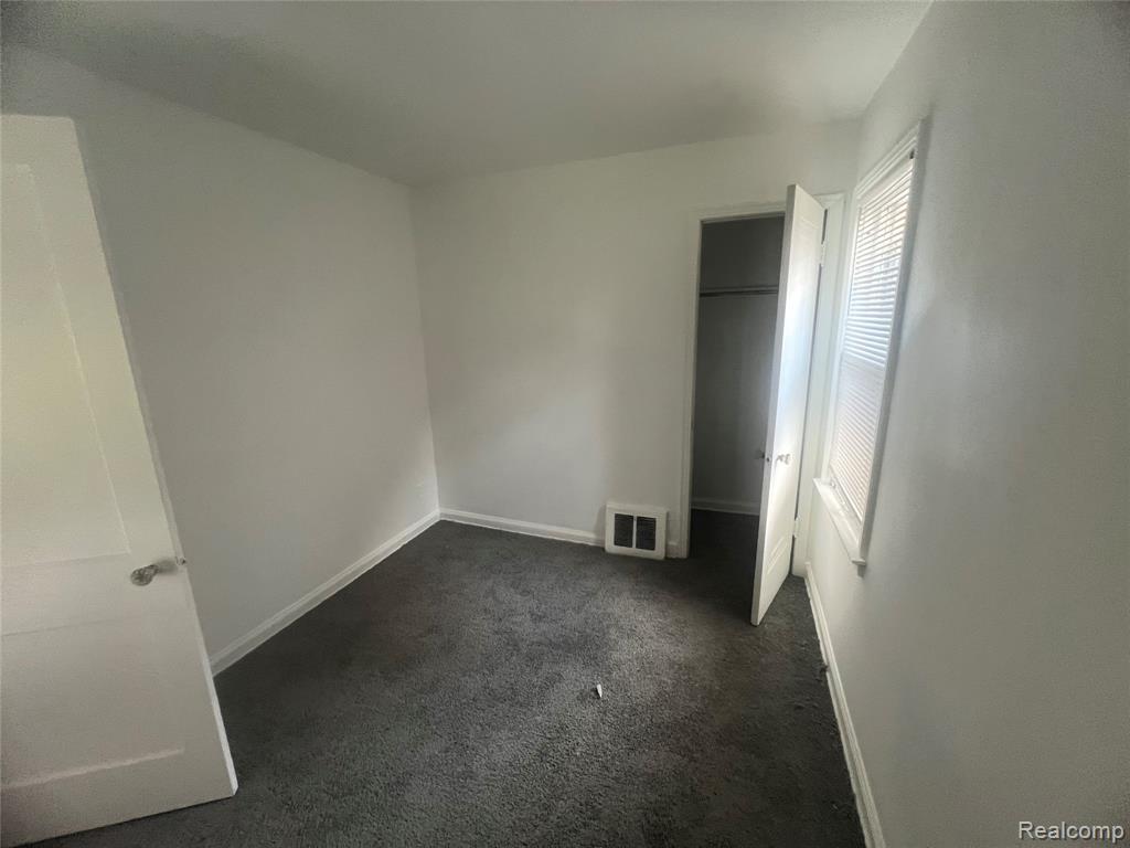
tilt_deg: -12.2
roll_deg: +2.6
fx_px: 424
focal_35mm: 13
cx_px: 565
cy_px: 424
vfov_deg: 89.9
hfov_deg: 106.2
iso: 320
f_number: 1.8
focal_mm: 1.57
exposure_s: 1/60
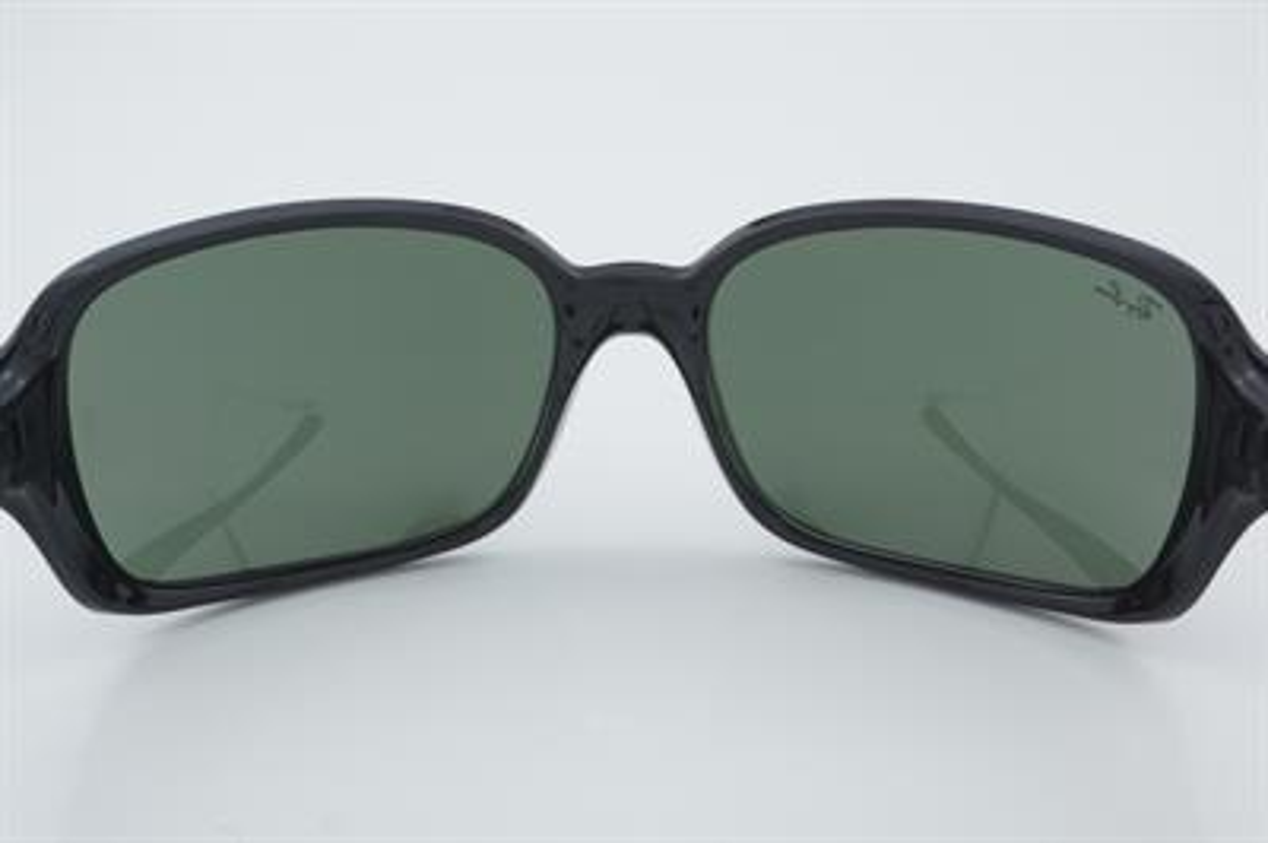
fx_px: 1848
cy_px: 422
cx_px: 634
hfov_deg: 37.9
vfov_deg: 25.7
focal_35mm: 52
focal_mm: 35
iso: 100
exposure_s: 1/4
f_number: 32
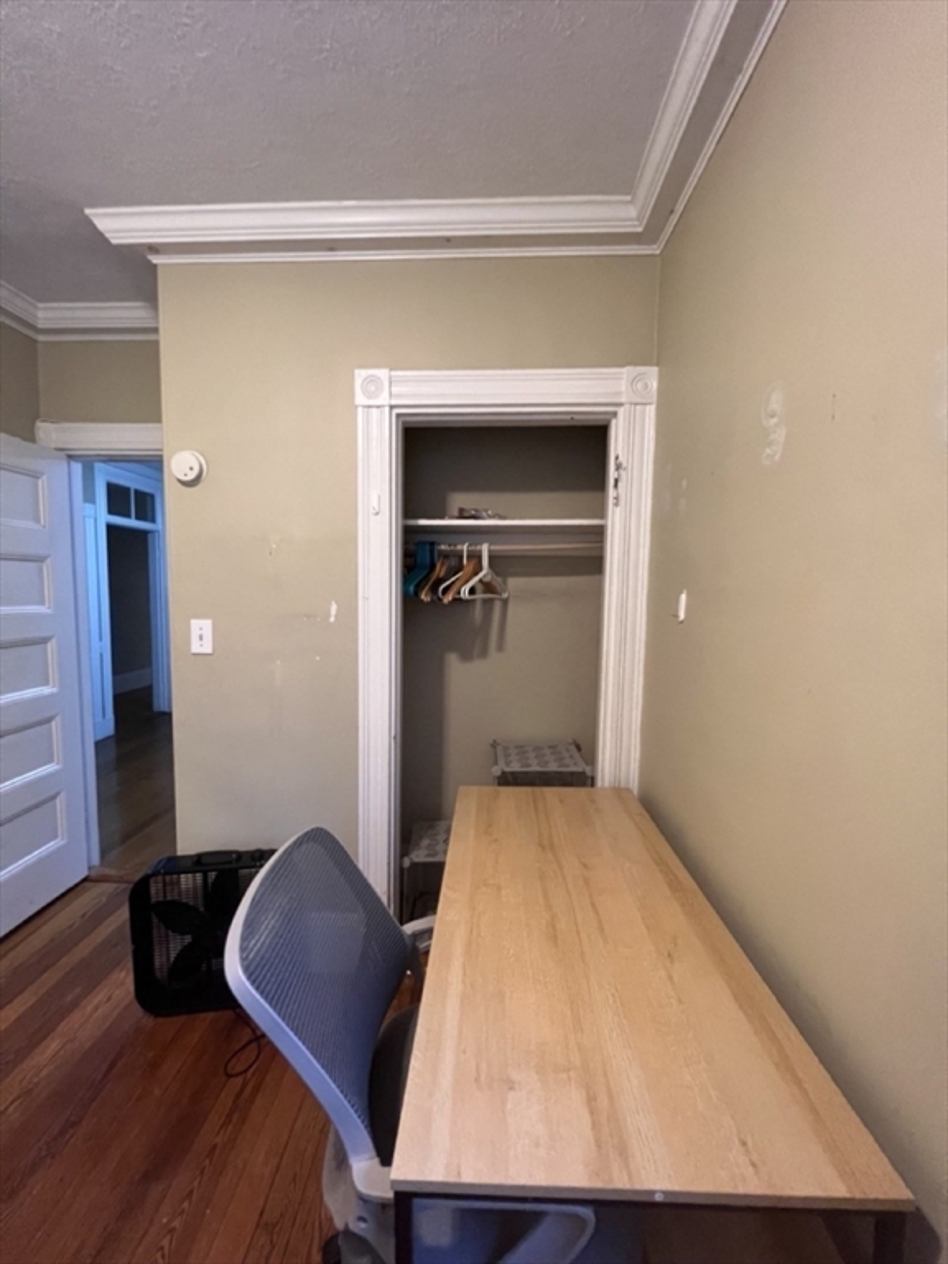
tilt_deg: -4.5
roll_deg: -1.5
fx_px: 475
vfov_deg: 106.2
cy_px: 632
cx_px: 474
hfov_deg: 89.9
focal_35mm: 13
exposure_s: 1/60
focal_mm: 1.57
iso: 500
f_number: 1.8
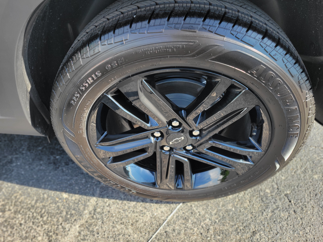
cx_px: 162
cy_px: 121
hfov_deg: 67.3
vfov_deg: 53.1
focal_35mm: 26
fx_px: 243
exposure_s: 1/264
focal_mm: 5.4
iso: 40
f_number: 1.8
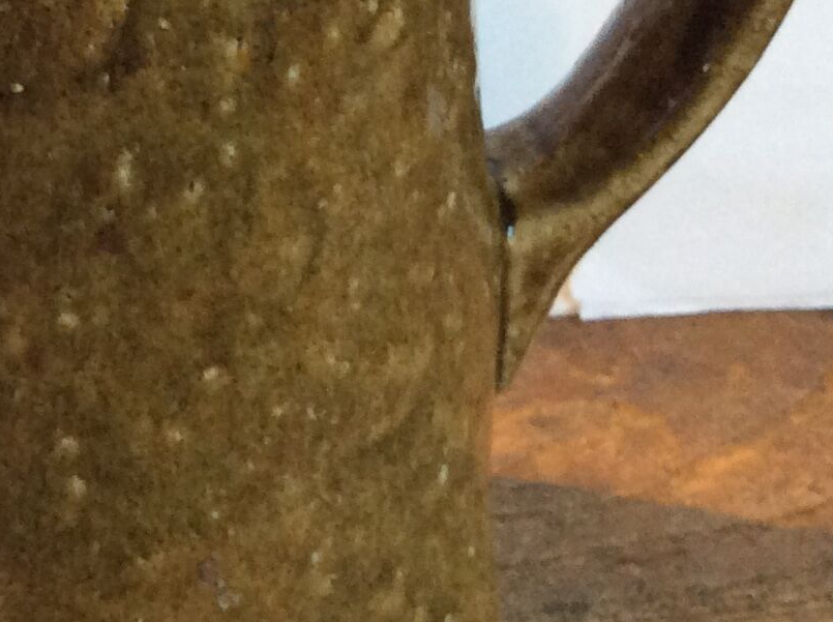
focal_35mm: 103
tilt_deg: -22.5
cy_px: -42
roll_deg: +1.2
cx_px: -4
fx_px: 2475
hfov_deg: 18.6
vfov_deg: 14.0
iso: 100
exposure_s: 1/25
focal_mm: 3.3
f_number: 2.4
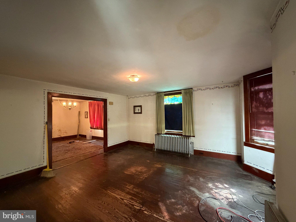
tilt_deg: +1.9
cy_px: 111
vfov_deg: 85.7
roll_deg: +0.6
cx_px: 148
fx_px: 120
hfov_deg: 102.1
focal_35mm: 14
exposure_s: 1/40
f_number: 2.2
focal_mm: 2.22
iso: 1000
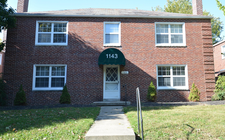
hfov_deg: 49.2
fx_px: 245
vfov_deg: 31.9
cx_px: 125
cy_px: 58
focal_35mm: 40
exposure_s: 1/400
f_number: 4.5
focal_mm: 32
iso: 200
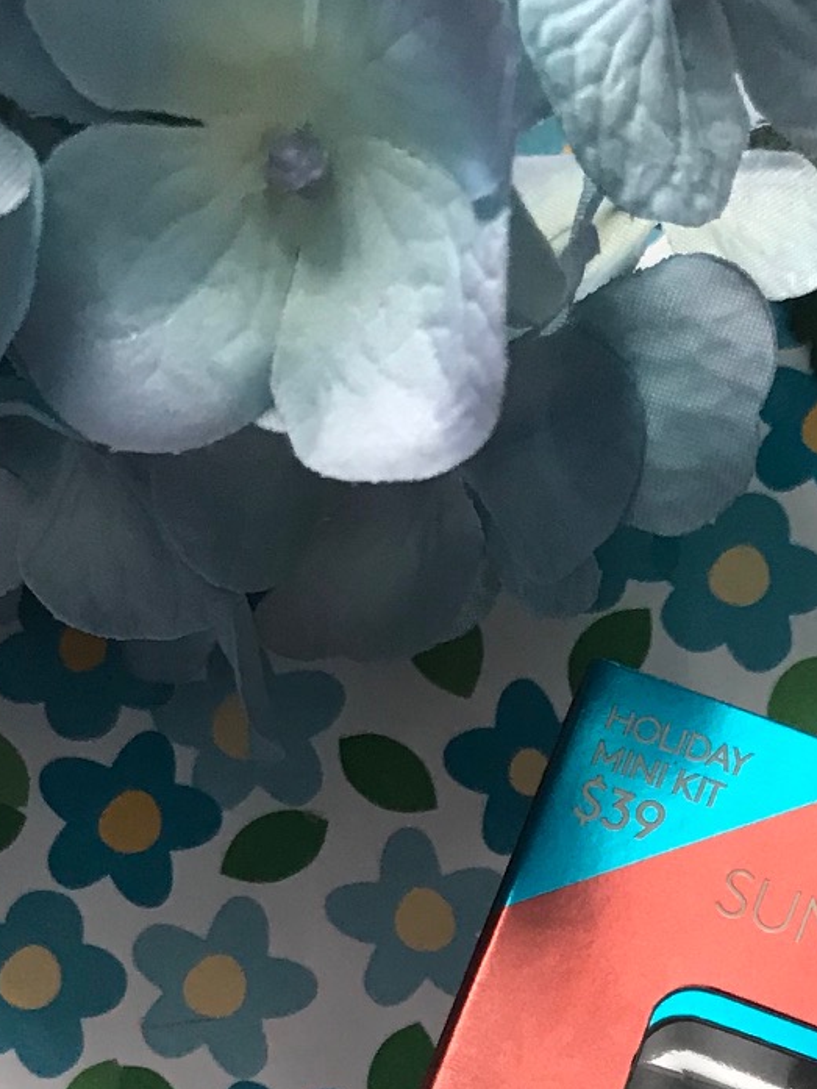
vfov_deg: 21.7
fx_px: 2548
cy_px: 1420
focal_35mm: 81
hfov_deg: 18.0
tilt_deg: -83.5
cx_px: 658
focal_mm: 3.99
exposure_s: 1/30
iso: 32
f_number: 1.8
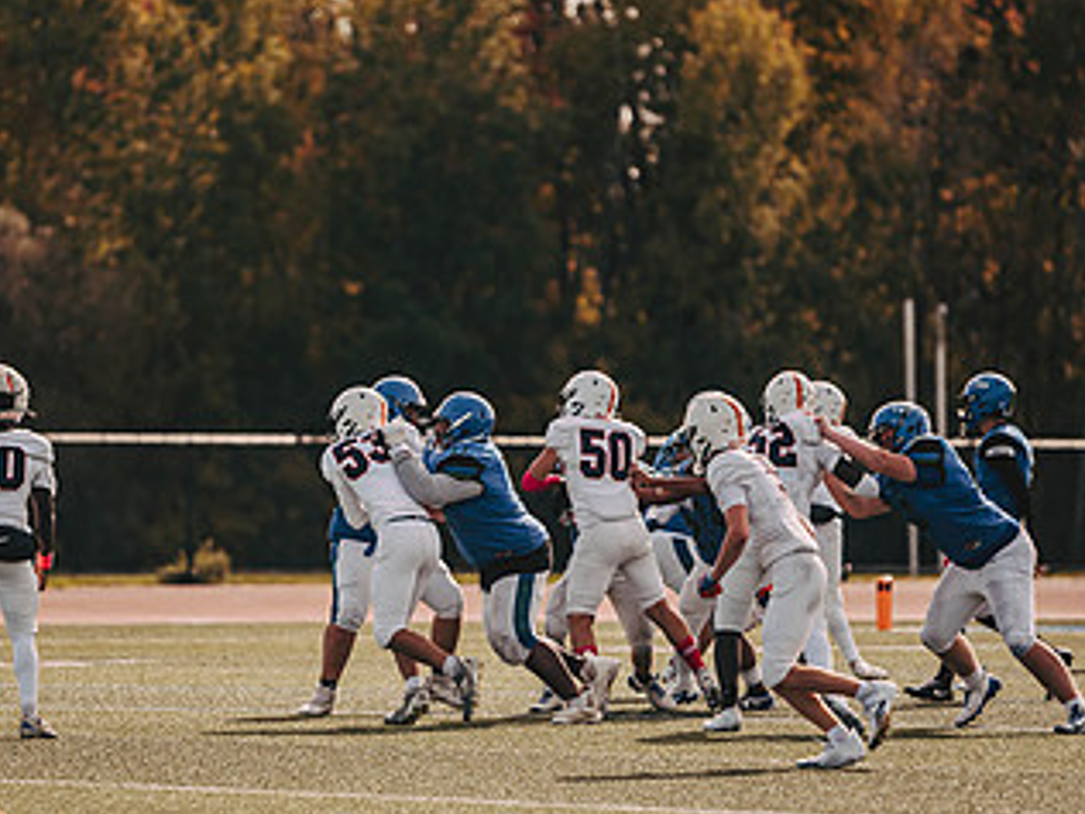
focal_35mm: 335
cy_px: 469
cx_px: 419
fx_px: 10500
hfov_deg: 5.9
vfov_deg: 4.4
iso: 160
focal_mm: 190
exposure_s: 1/2000
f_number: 2.8
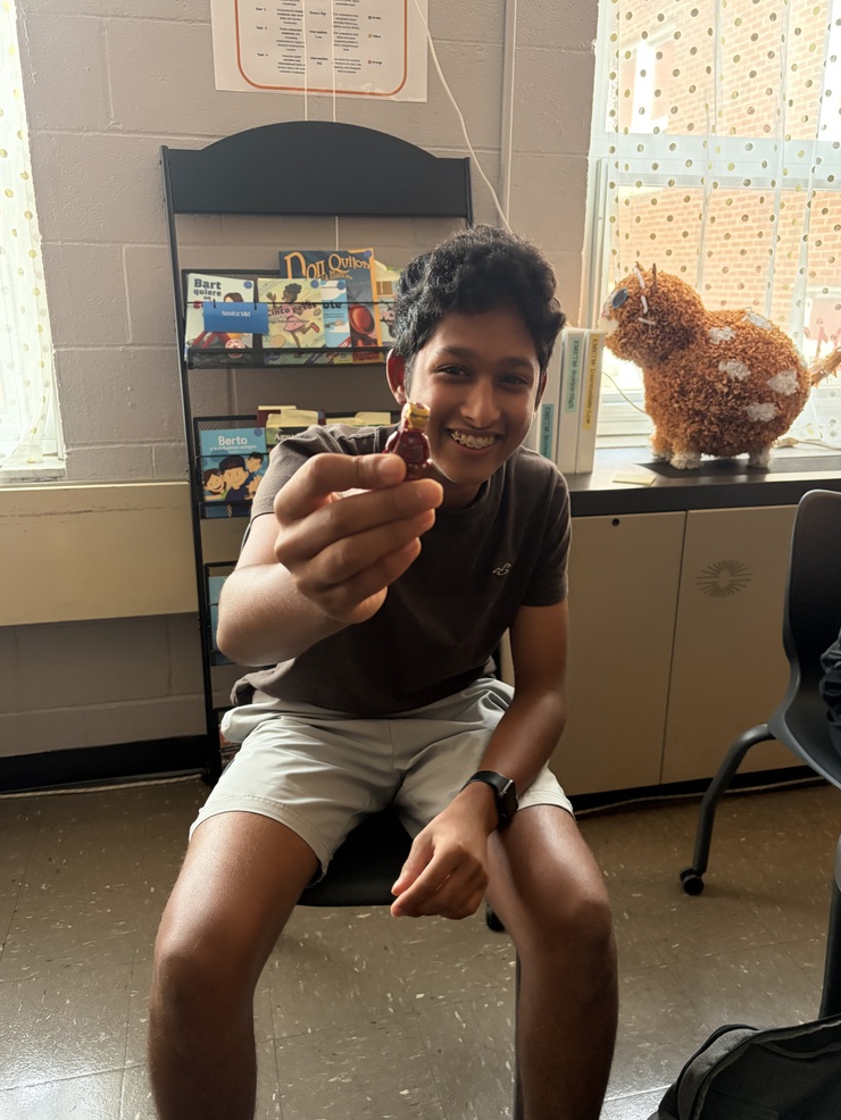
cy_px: 549
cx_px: 425
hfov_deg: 51.4
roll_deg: -0.2
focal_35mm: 27
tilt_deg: -17.0
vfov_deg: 65.3
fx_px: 874
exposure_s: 1/60
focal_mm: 5.96
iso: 400
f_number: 1.6
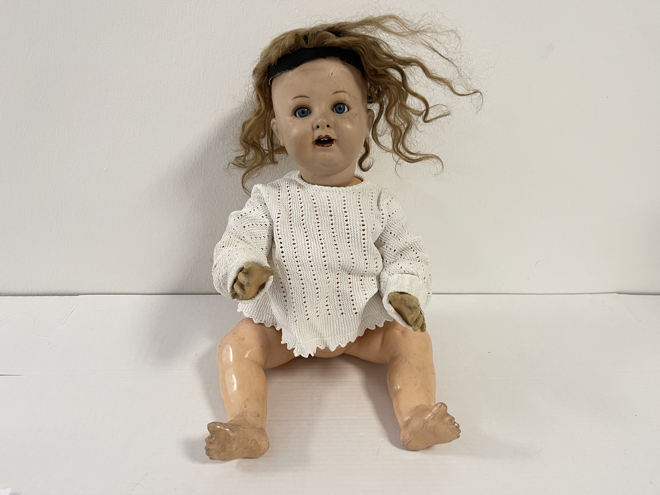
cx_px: 330
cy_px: 248
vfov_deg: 54.9
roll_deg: -0.5
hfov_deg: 69.4
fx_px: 477
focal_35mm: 25
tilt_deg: -24.1
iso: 80
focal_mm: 5.1
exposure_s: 1/50
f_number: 1.6
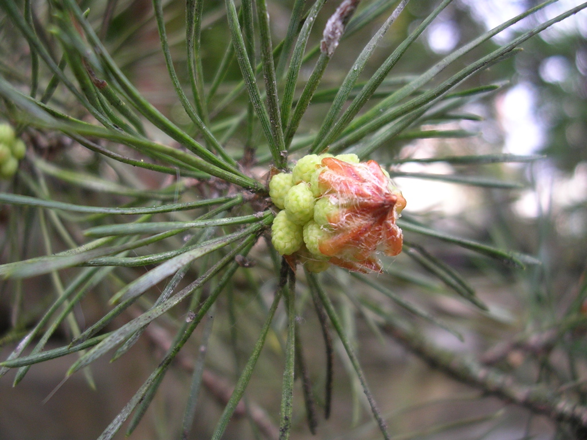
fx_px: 644
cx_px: 294
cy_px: 220
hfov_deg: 49.0
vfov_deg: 37.7
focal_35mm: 38
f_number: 2.8
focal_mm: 5.8
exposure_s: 1/77.6
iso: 50
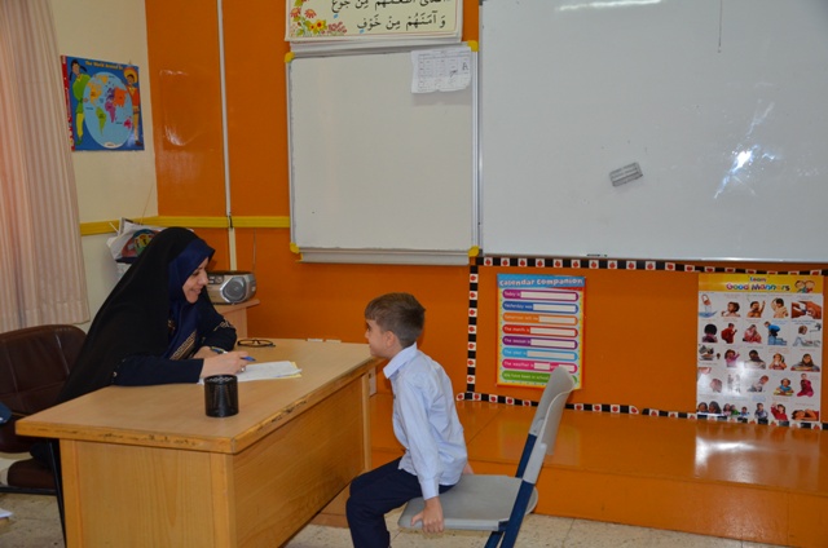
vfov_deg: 34.1
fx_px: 895
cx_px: 414
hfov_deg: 49.6
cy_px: 274
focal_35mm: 39
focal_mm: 26
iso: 800
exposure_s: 1/60
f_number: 4
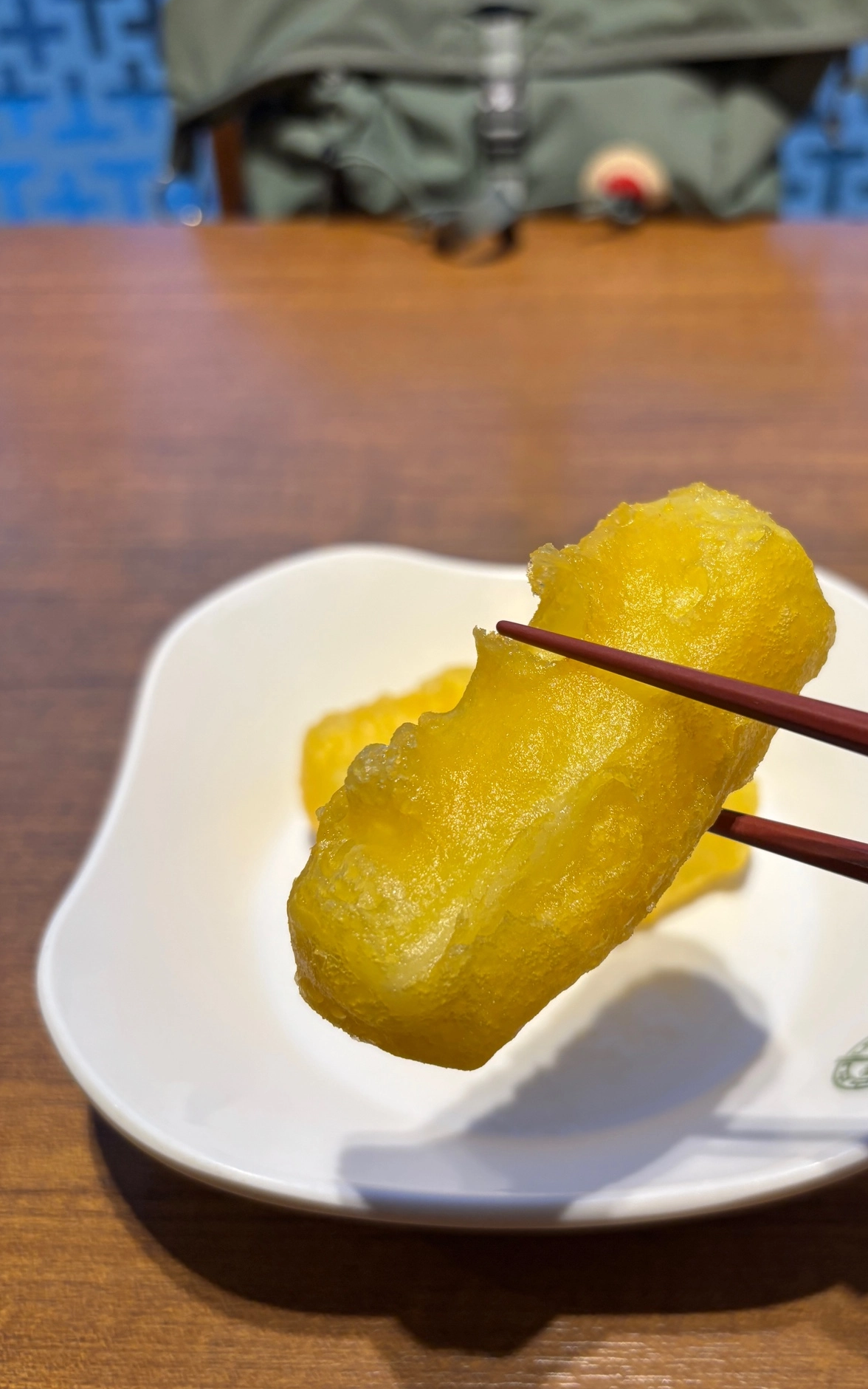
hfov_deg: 41.4
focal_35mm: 30
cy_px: 707
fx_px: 1135
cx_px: 561
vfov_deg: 62.9
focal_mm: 5.96
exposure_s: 1/100
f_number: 1.6
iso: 100
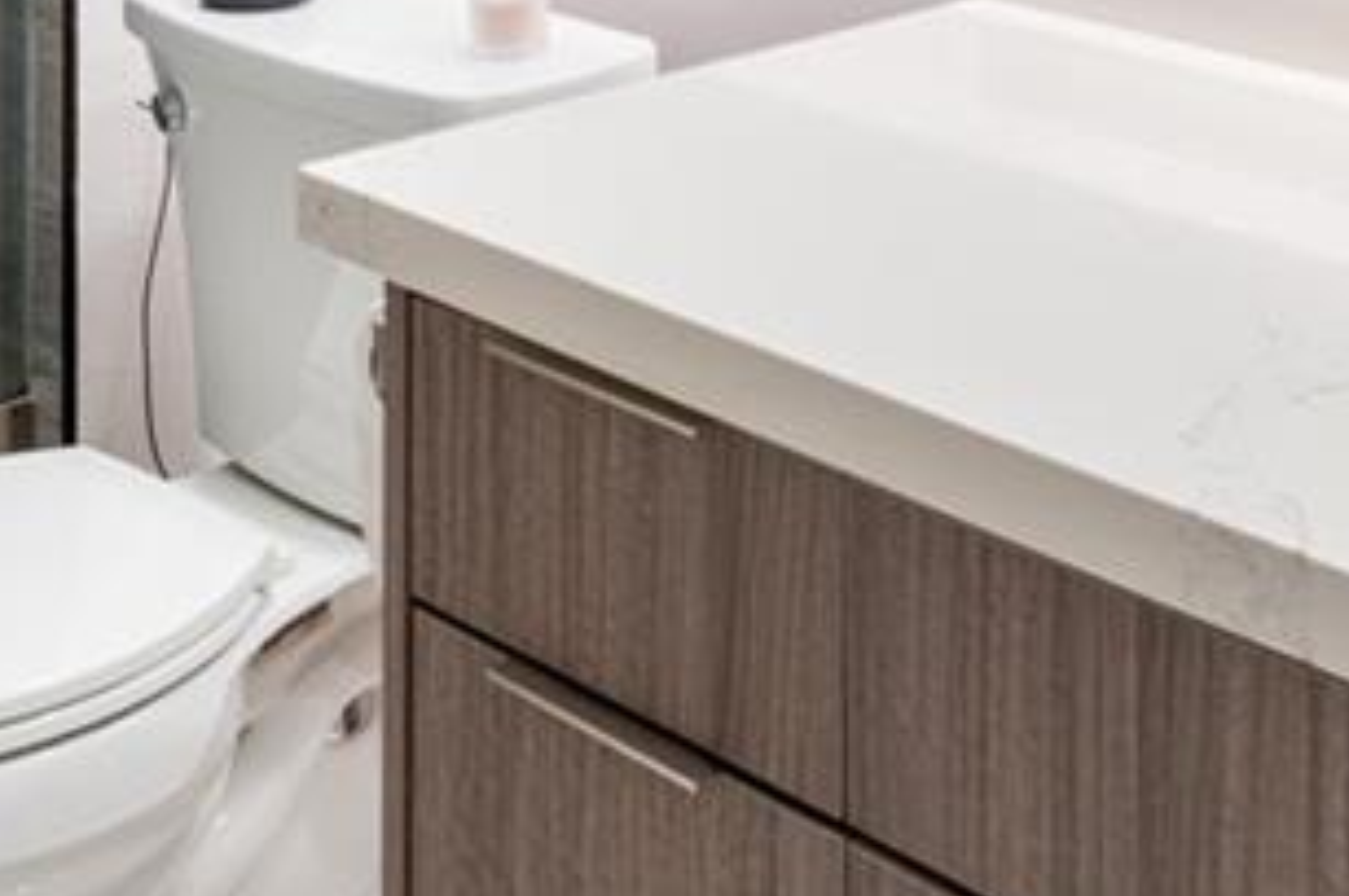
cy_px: -650
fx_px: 2733
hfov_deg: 27.7
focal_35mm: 73
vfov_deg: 16.1
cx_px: 615
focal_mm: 14
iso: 400
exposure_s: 1/30
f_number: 9
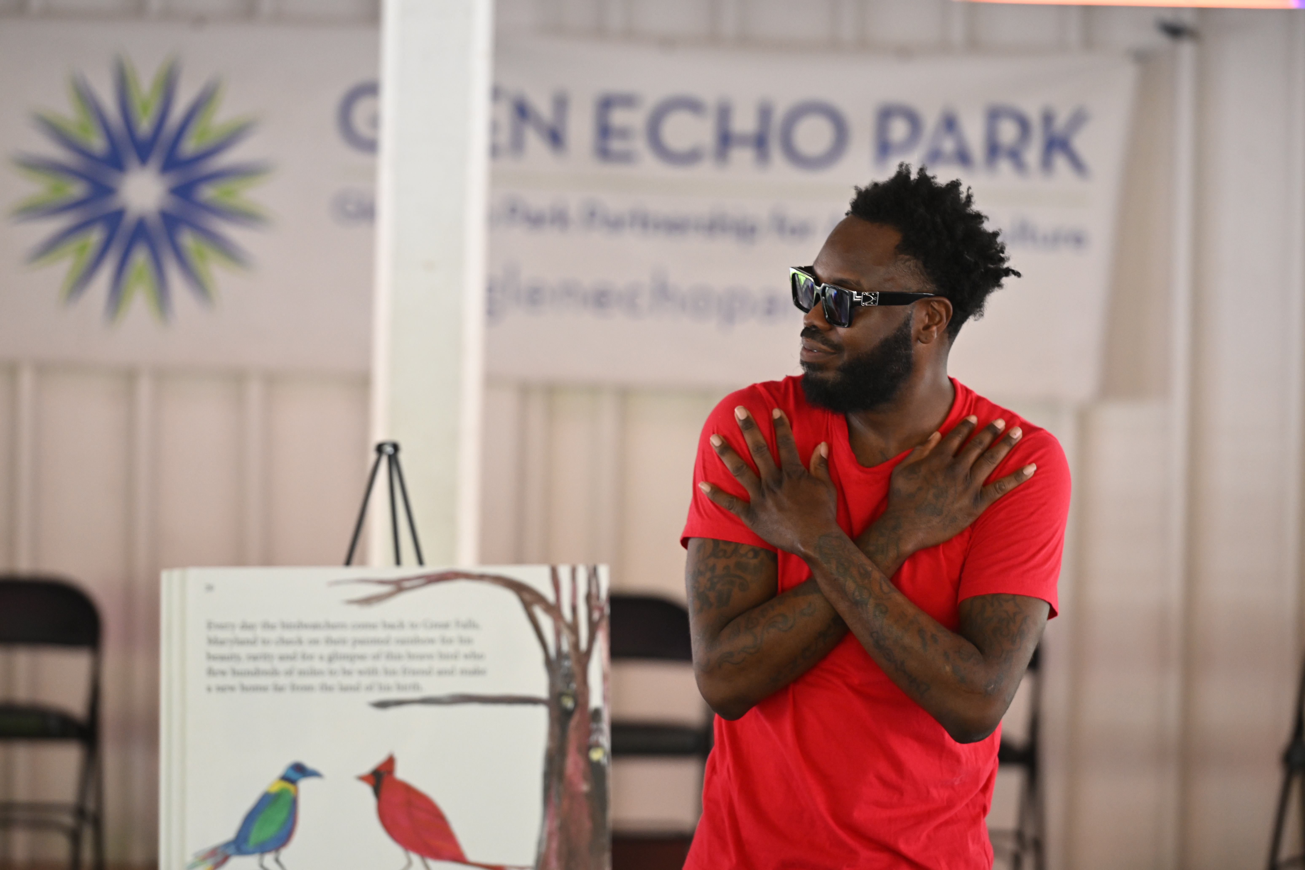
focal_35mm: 190
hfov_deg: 10.8
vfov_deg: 7.2
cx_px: 652
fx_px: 6887
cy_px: 435
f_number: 4.5
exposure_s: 1/200
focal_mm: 190
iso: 1600
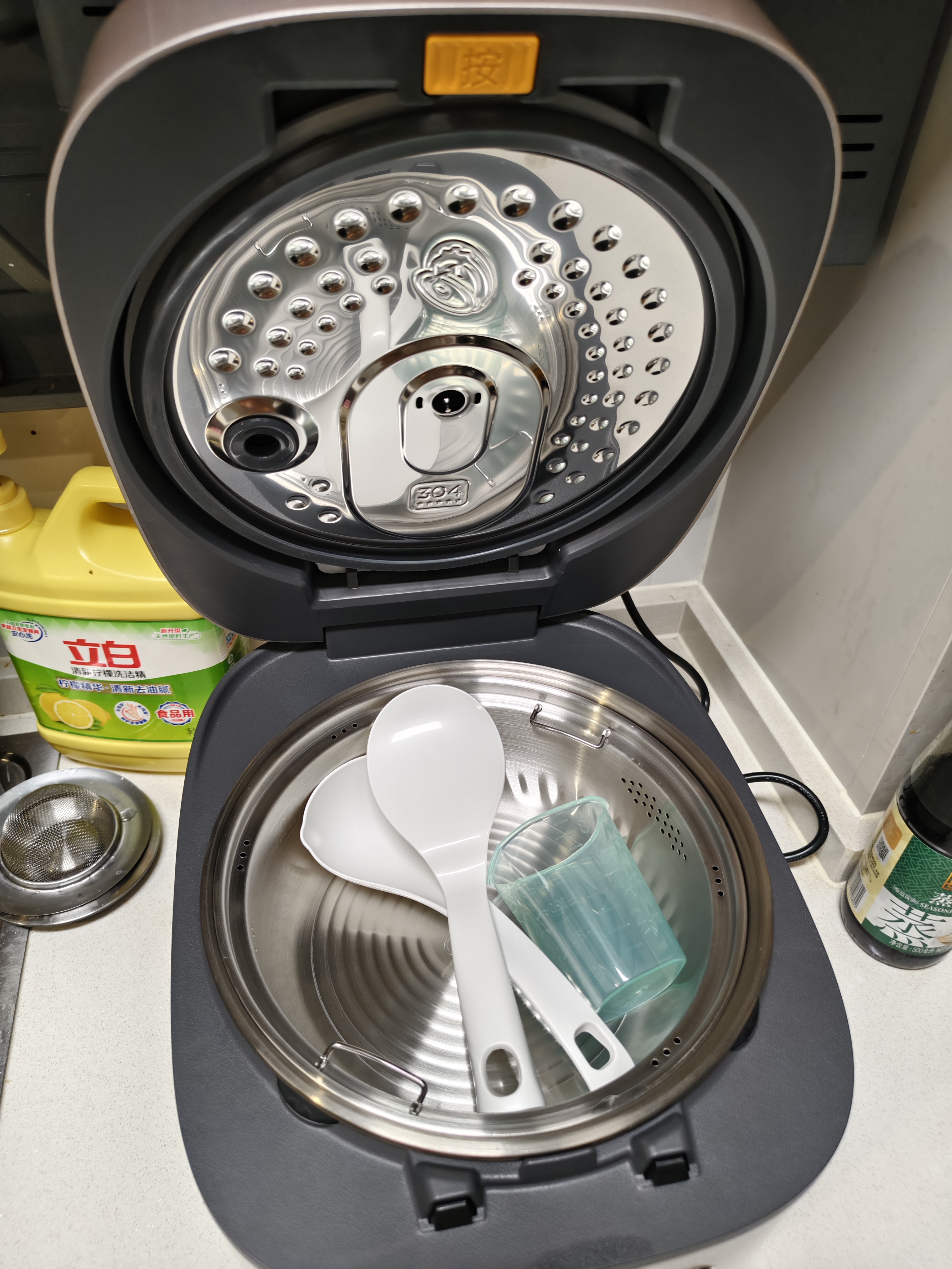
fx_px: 843
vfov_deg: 73.9
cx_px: 476
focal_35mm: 23
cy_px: 634
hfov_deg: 58.9
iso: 197
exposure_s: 1/50
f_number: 1.88
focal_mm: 5.56
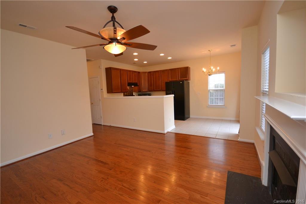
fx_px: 127
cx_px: 153
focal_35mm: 15
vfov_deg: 77.3
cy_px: 102
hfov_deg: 100.4
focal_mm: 10
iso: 640
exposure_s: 1/60
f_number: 4
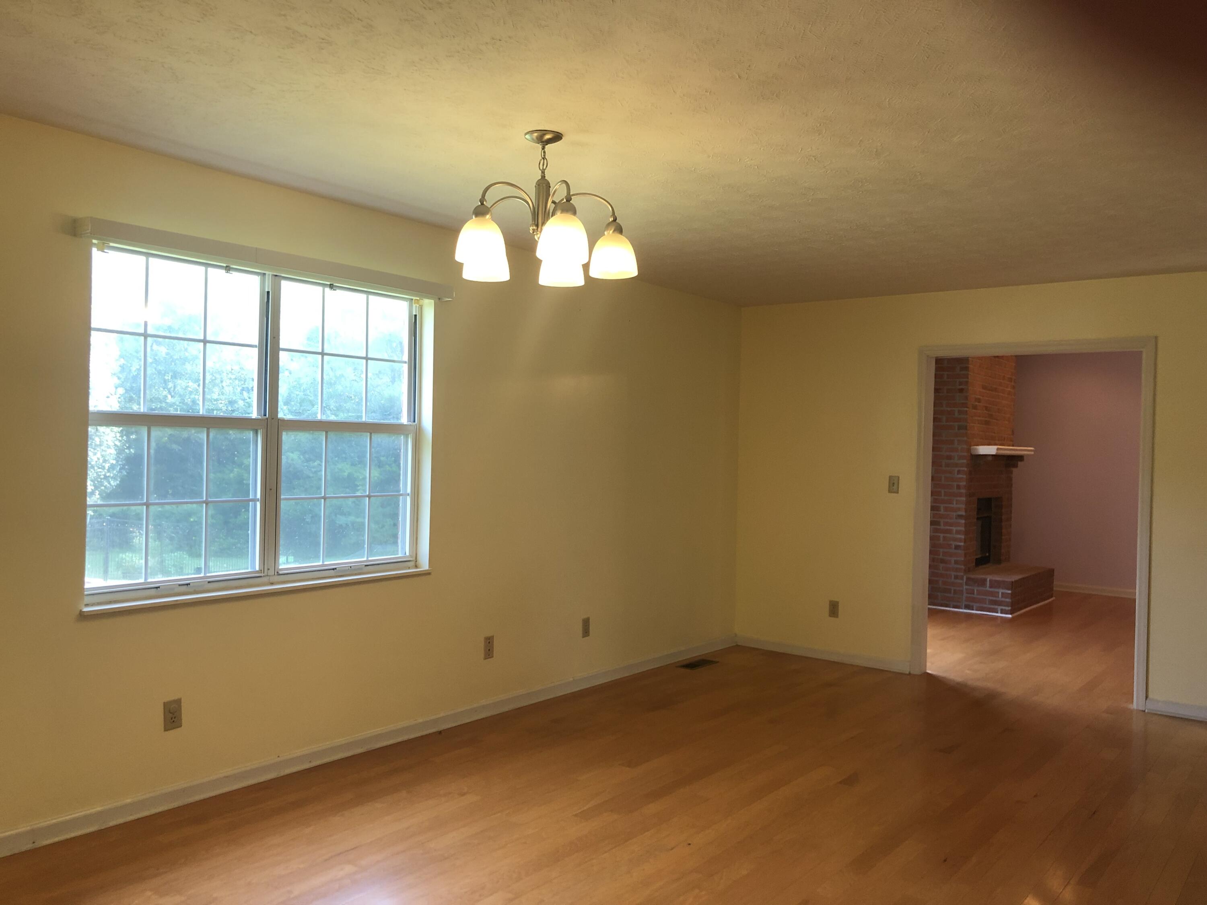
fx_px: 976
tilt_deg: +0.1
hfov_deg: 63.4
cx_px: 604
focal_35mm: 28
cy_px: 452
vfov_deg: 49.7
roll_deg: -0.7
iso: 25
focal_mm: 4
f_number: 1.8
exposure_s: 1/40
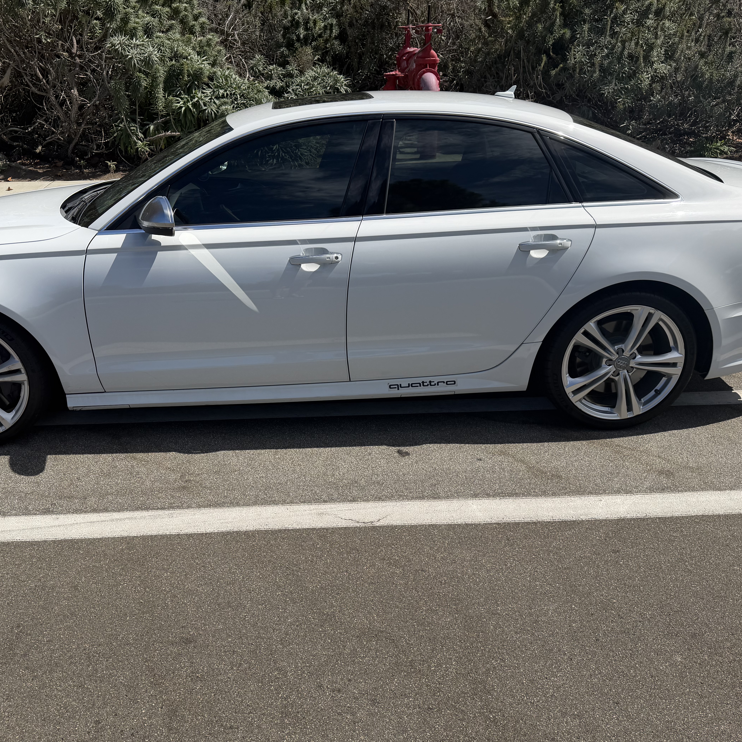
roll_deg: -1.1
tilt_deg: -26.0
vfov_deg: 55.6
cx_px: 312
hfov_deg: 55.4
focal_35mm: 29
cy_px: 376
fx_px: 703
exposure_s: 1/5319
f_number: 1.78
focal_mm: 6.76
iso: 80
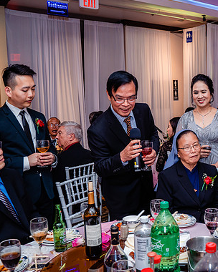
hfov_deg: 33.8
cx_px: 178
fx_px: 347
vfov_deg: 42.9
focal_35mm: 43
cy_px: 136
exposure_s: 1/125
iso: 1600
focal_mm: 30
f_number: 4.5
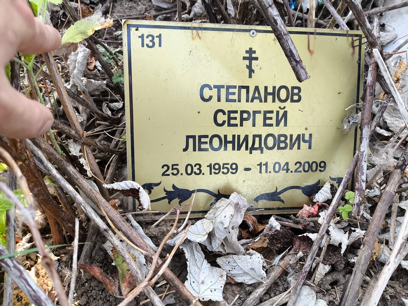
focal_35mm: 25
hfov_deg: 69.4
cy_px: 153
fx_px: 295
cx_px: 204
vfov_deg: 54.9
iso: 125
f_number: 1.7
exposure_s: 1/50
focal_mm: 4.71
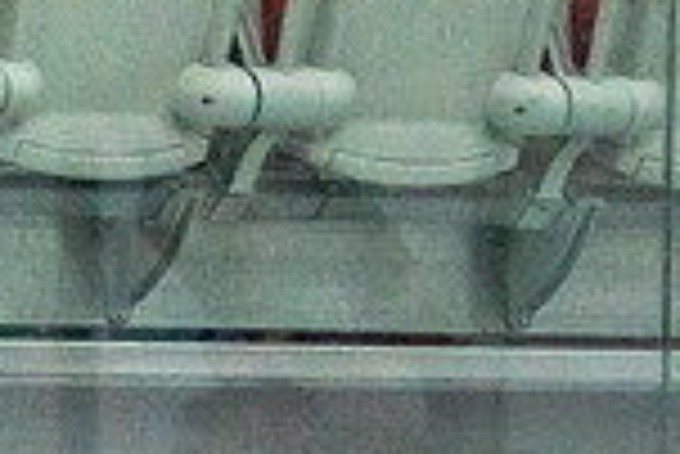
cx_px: 1171
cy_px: 1334
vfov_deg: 0.9
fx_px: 28455
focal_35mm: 1505
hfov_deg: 1.4
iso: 4000
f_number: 2.8
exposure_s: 1/1600
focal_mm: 200
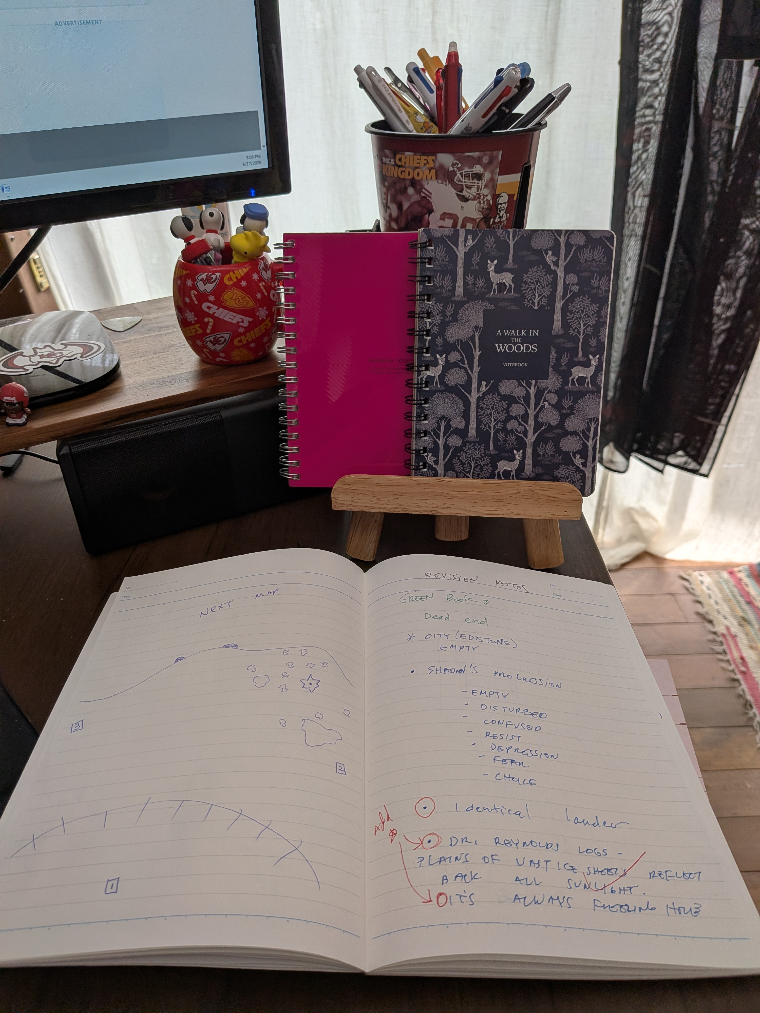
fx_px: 703
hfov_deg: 56.8
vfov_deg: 71.6
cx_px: 380
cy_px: 506
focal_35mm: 24
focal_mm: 4.53
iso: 30
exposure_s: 1/120
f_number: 1.7
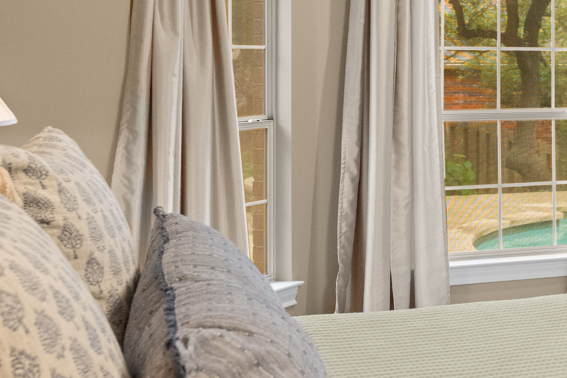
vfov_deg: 19.2
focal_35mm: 70
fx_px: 1102
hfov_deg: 26.9
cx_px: 597
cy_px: 63
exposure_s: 1/13
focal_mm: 24
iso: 2500
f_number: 7.1
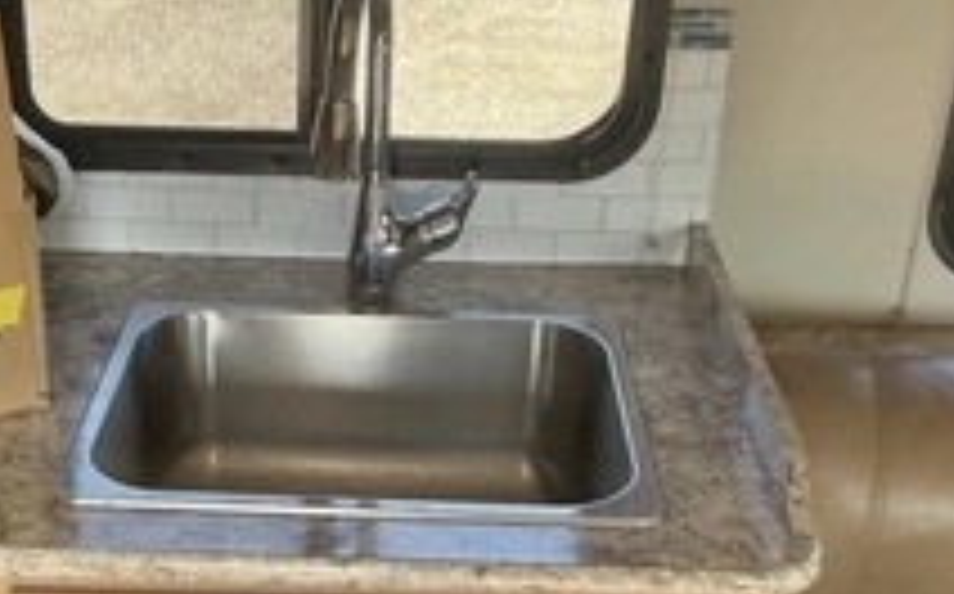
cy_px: 490
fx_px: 1506
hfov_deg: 34.8
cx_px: 306
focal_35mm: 58
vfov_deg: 22.0
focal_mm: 3
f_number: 1.8
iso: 64
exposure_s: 1/122
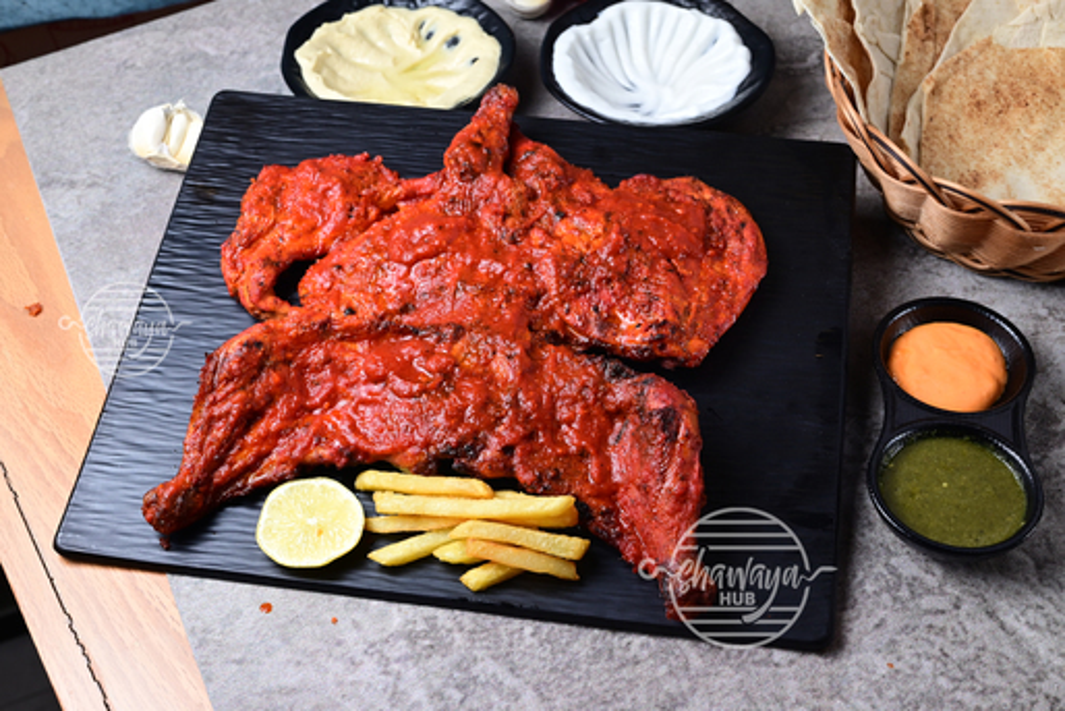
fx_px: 1479
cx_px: 532
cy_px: 356
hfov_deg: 39.6
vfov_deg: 27.0
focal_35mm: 50
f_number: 10
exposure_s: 1/125
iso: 500
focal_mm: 50
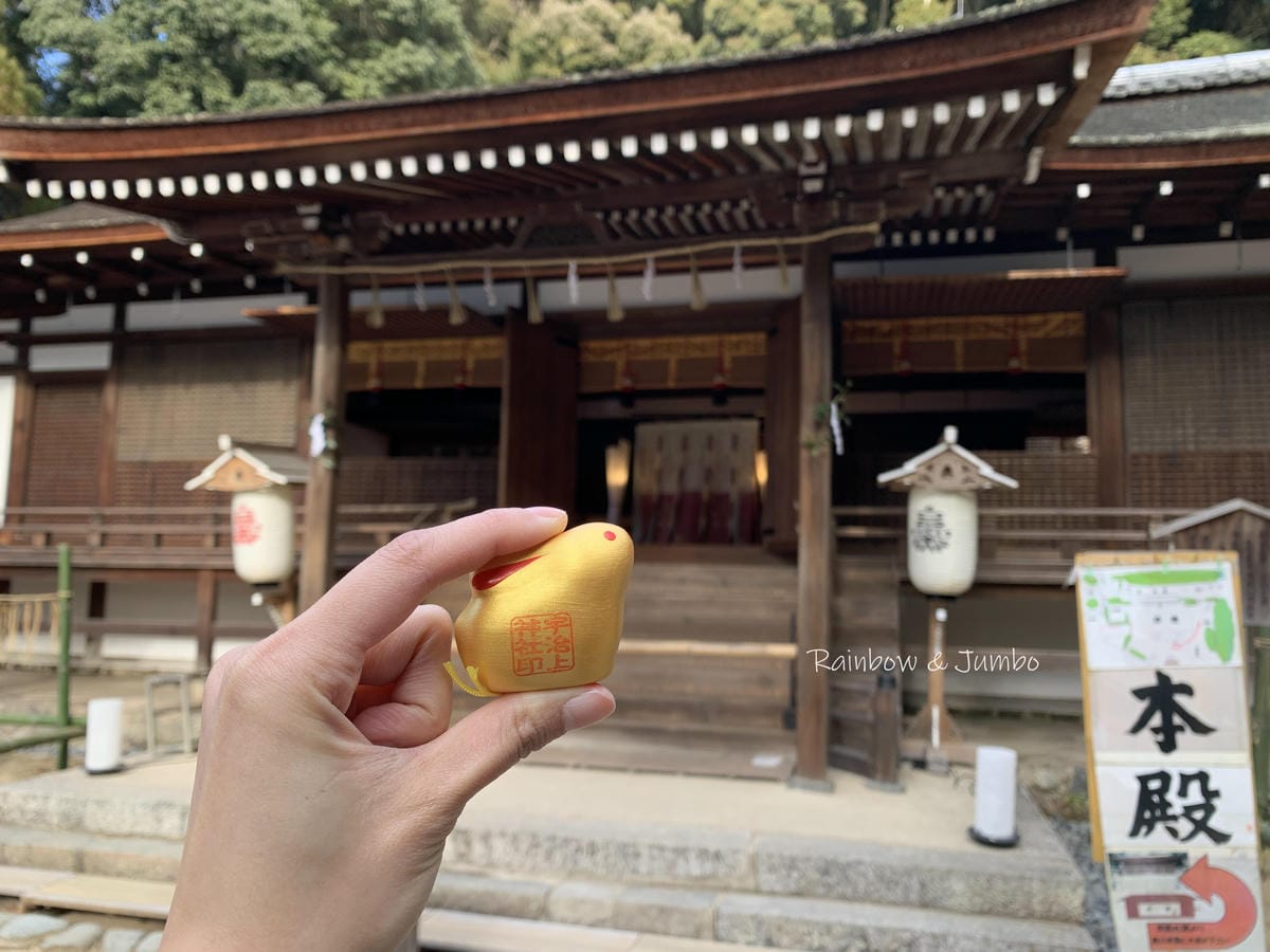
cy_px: 476
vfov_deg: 53.1
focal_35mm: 26
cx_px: 635
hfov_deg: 67.3
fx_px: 954
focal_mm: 4.25
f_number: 1.8
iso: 25
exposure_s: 1/256
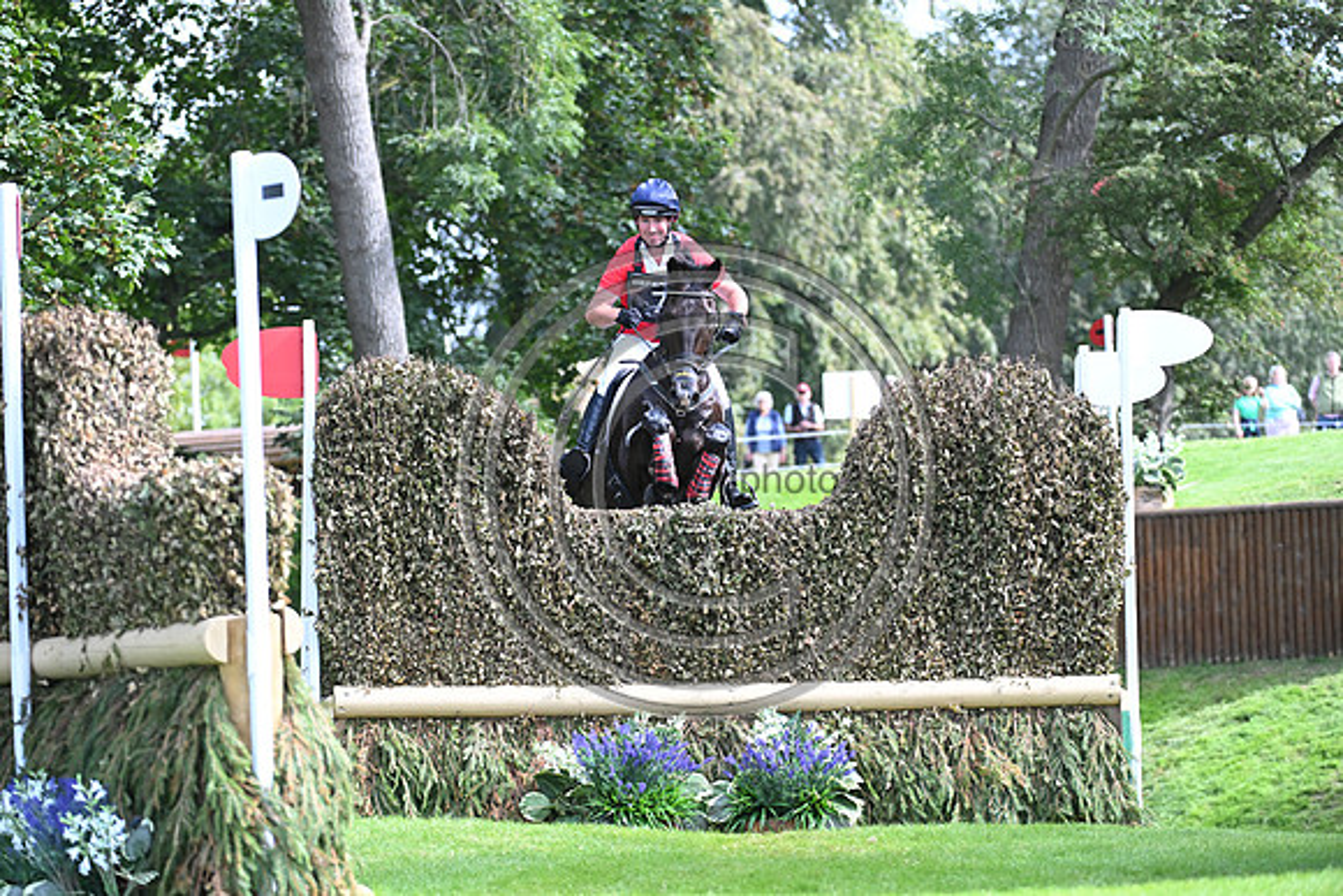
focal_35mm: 220
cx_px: 672
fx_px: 8209
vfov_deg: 6.2
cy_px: 448
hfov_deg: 9.4
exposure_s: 1/1250
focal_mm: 220
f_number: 5.6
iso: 2000
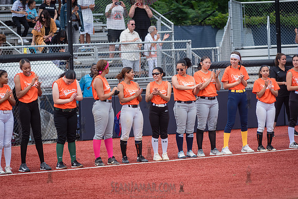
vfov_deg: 7.4
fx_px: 1532
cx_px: 149
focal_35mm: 185
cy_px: 100
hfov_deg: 11.1
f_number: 4.5
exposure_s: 1/1000
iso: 400
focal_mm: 185
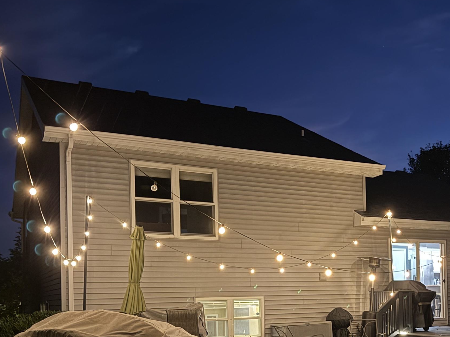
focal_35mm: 44
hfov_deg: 42.1
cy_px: 284
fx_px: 572
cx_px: 316
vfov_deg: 31.7
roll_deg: +1.1
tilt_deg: +1.8
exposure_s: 1/11
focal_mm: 6.76
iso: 1000
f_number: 1.78
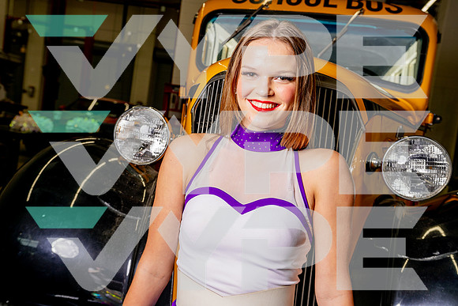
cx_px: 229
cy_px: 153
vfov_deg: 33.4
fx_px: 509
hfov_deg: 48.4
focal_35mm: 40
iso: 125
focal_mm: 40
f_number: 5.6
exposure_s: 1/125
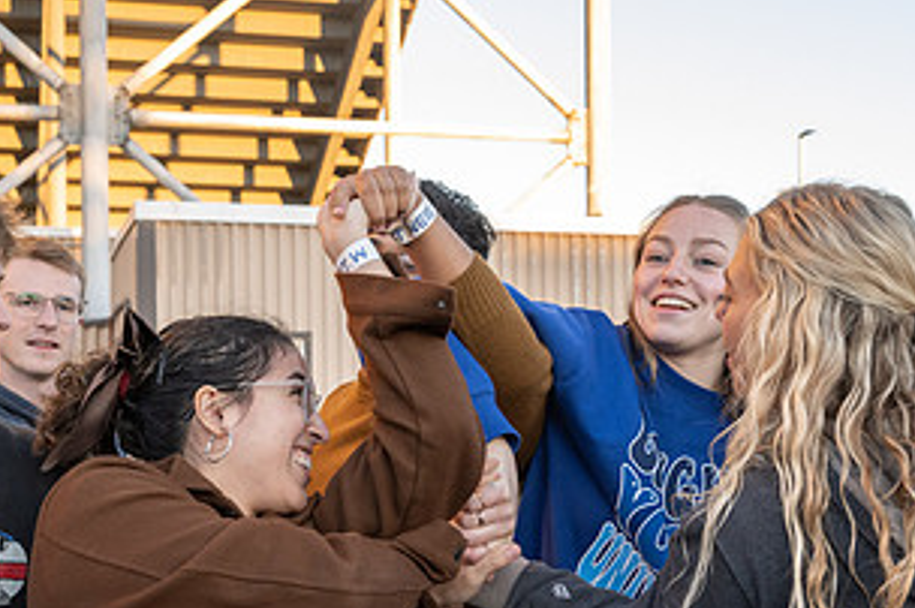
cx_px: 436
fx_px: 1549
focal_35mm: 61
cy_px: 486
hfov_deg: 32.9
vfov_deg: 21.9
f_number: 5
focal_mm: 30
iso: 1000
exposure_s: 1/250
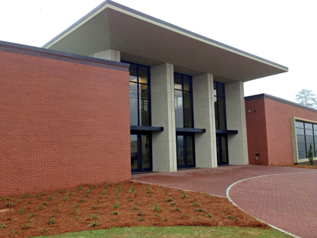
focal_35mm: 33
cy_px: 119
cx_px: 158
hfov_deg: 55.4
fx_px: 302
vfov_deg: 42.9
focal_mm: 4.12
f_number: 2.4
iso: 50
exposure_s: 1/152
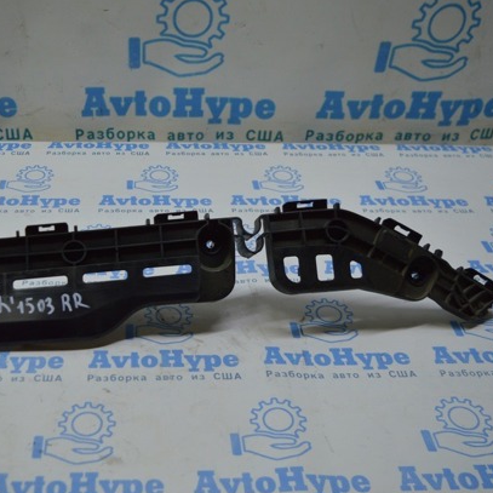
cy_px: 256
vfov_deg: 38.3
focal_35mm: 44
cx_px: 141
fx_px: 709
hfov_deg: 37.6
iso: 400
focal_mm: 22
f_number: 3.8
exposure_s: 1/200
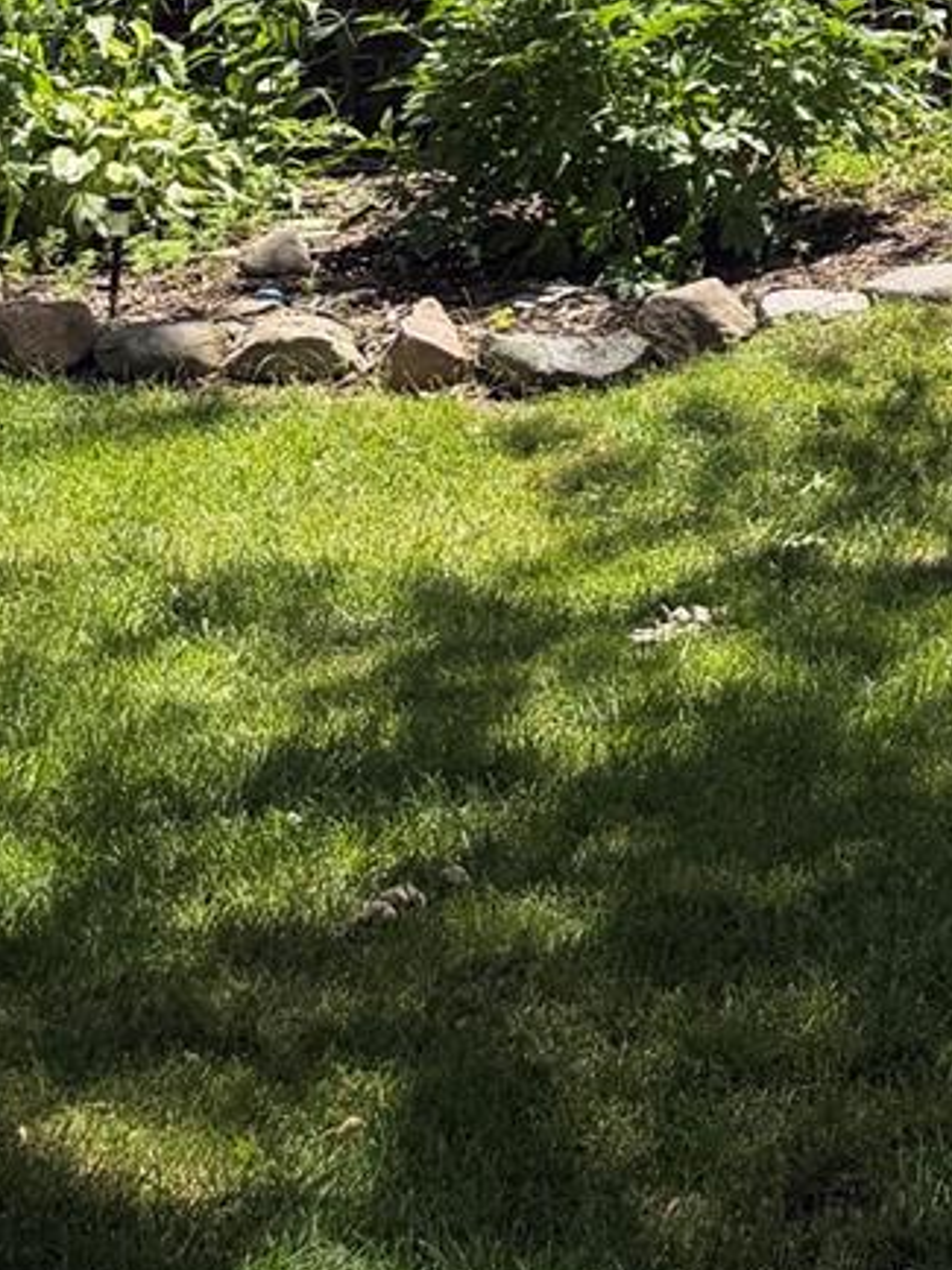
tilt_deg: +1.9
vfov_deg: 21.0
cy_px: -375
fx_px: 3120
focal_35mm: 85
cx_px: 1661
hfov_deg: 15.2
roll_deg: -2.1
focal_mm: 6.76
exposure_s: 1/2525
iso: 100
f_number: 1.78
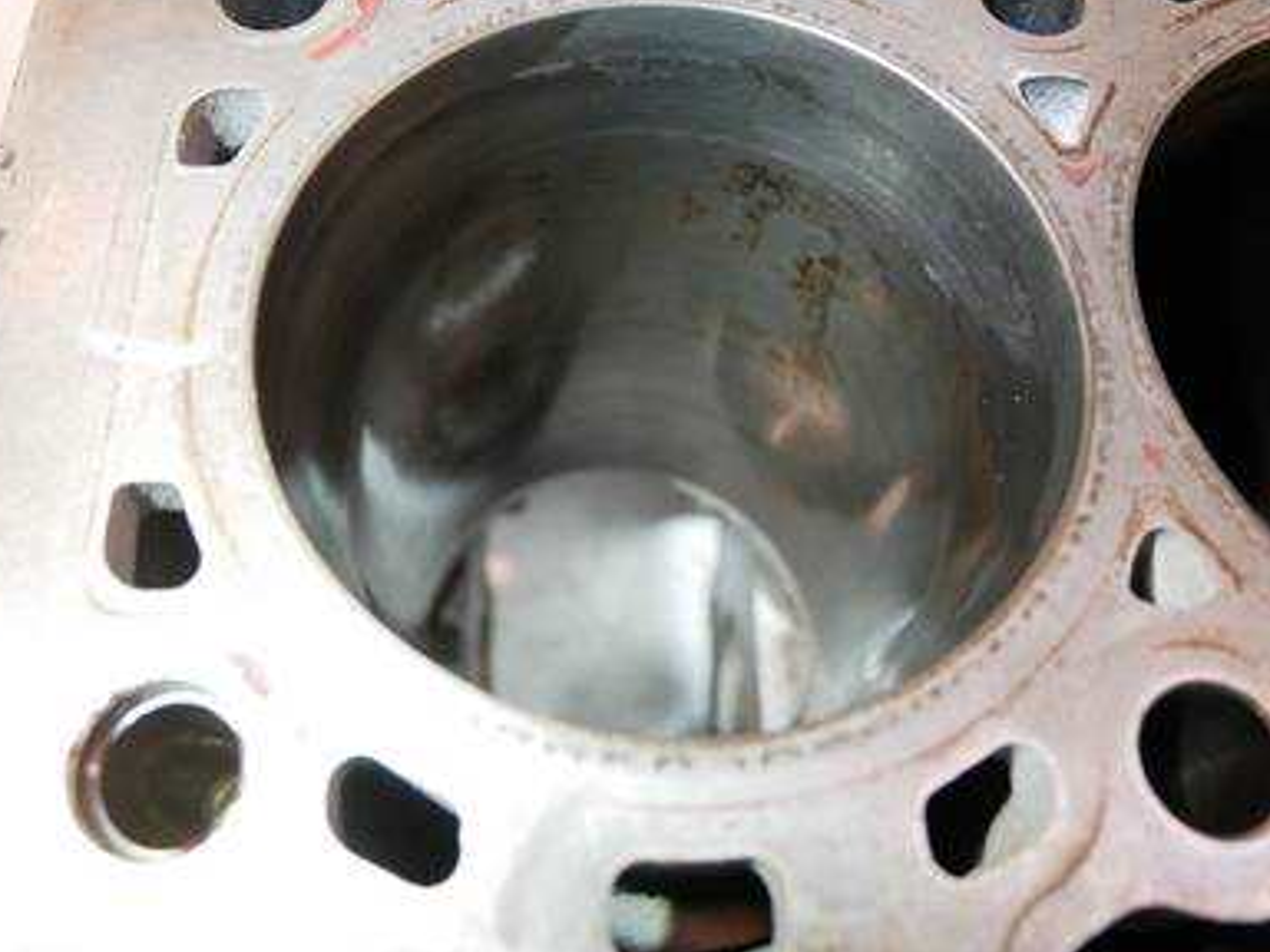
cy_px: 390
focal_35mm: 30
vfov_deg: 46.6
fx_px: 1101
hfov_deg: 59.9
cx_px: 585
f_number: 3.5
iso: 1600
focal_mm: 12
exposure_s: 1/125
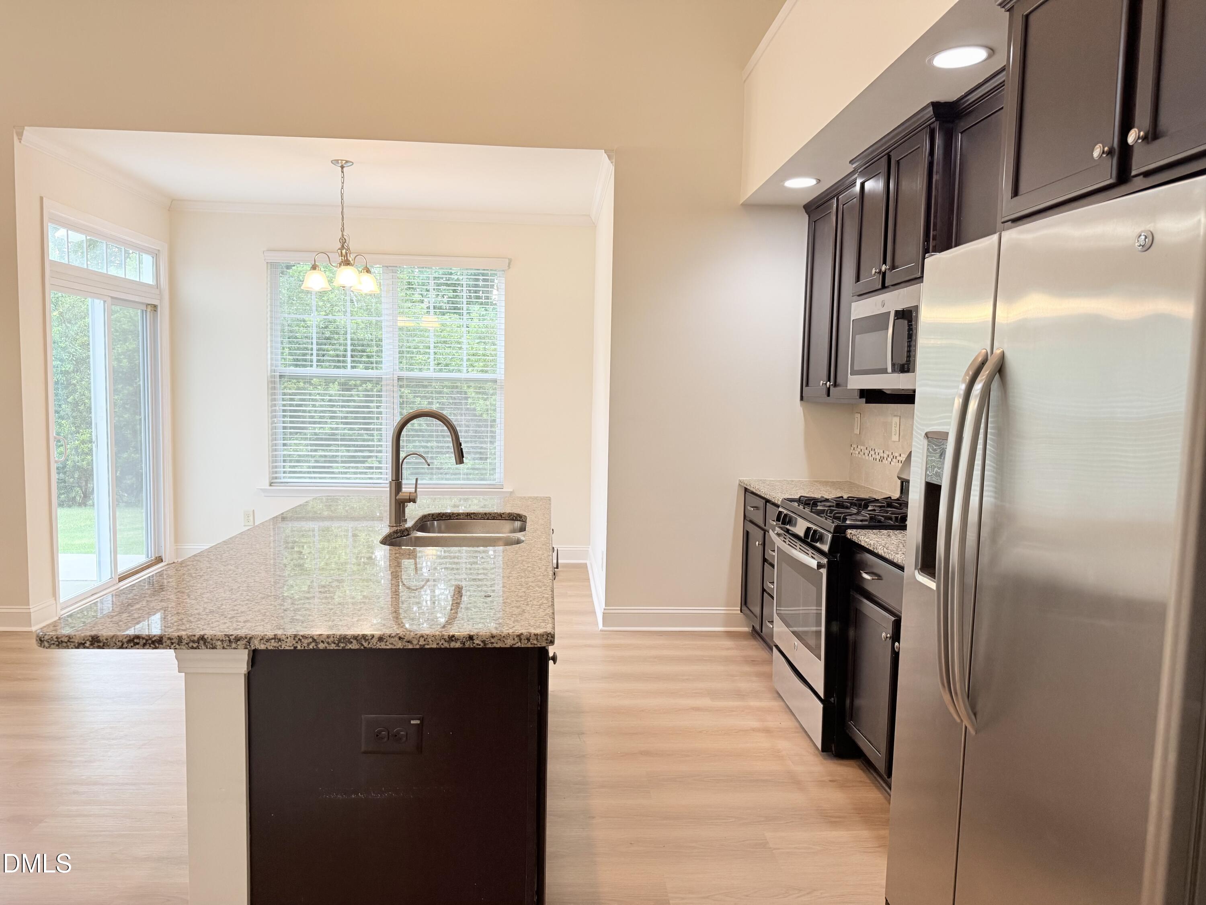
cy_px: 452
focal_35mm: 24
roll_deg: -1.4
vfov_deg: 56.8
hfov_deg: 71.6
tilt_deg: -4.3
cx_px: 603
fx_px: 836
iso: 160
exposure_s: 1/120
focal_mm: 6.76
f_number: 1.78
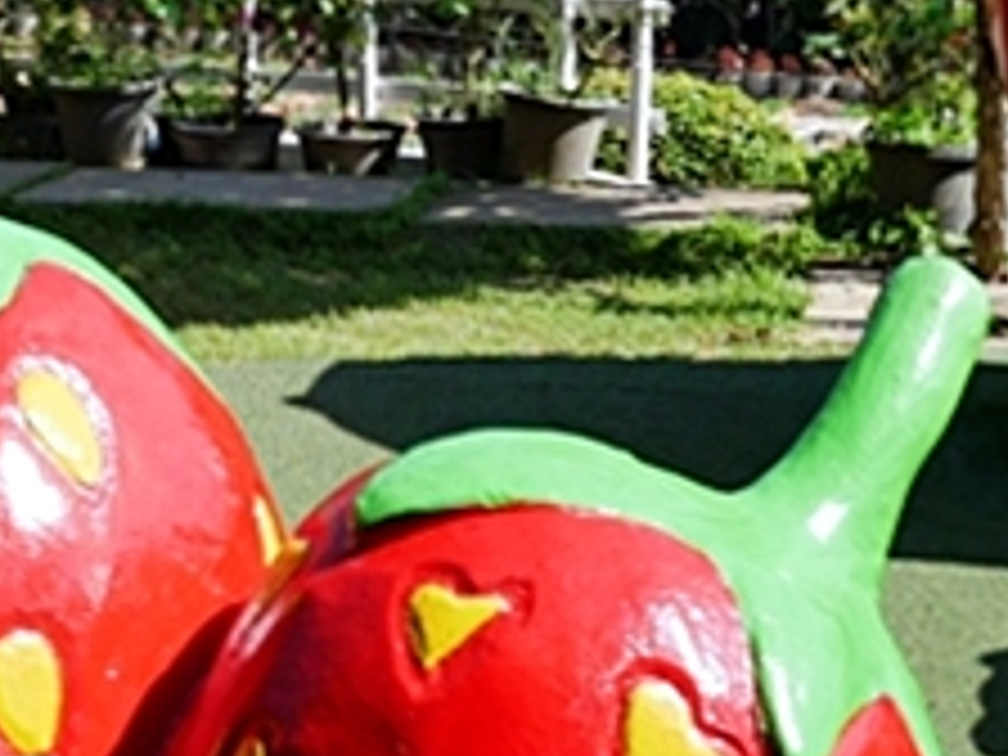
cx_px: -104
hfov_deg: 15.0
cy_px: -313
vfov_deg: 11.2
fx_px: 3727
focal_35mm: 128
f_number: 6.3
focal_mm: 14
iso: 200
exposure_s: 1/400
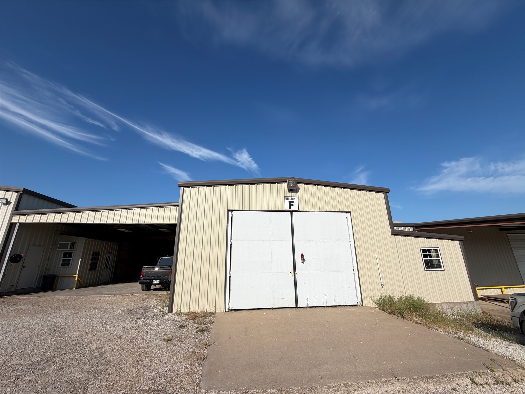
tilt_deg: +17.0
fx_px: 212
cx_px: 262
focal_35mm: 14
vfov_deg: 85.7
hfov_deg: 102.1
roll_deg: +2.6
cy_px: 197
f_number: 2.2
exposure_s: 1/1534
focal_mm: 2.22
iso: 20
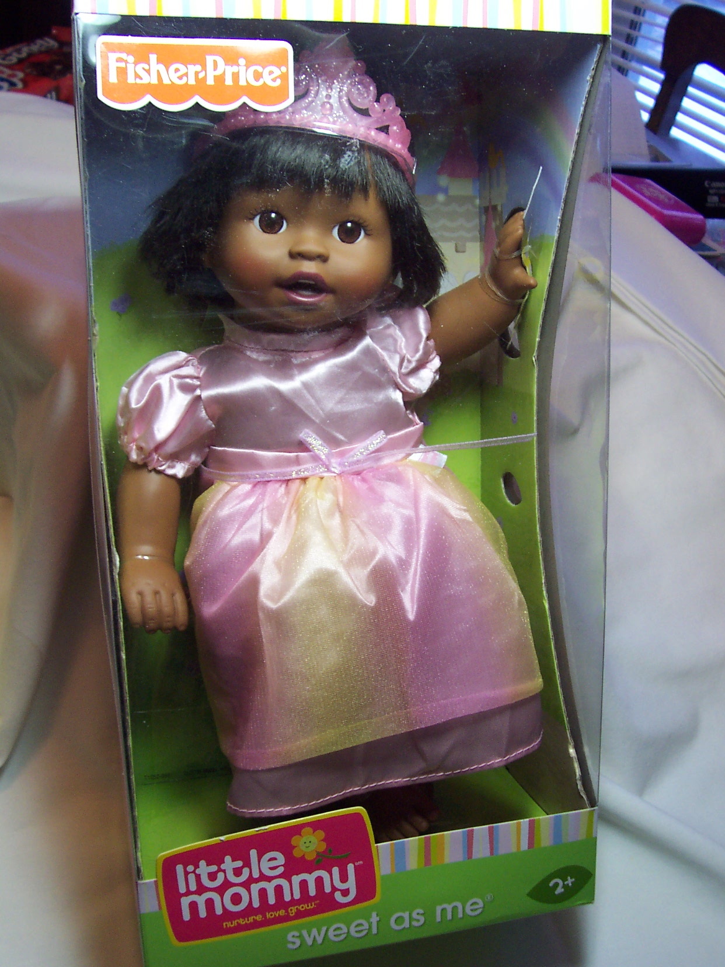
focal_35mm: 37
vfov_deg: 50.1
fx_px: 1033
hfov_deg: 38.7
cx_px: 362
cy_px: 484
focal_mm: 5.6
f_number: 2.8
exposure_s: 1/30
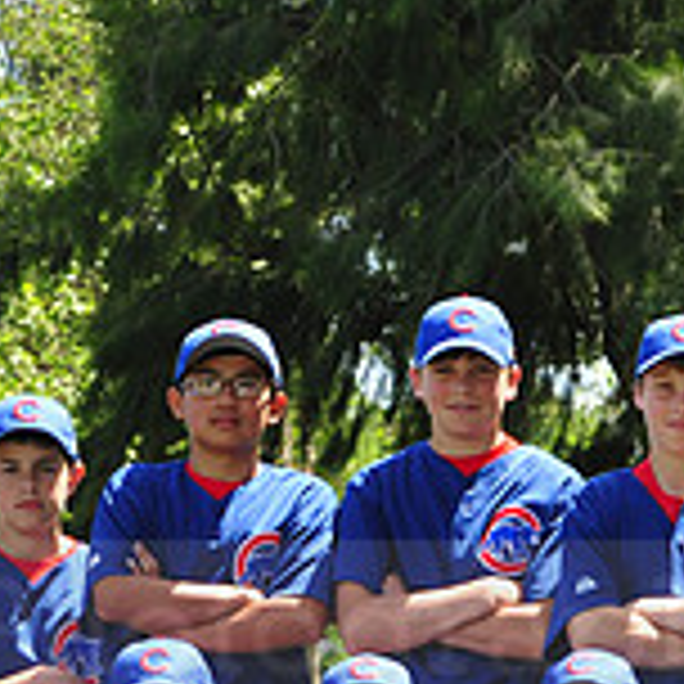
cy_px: 598
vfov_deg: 6.7
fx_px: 5790
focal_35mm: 259
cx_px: 261
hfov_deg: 6.8
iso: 200
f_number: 8
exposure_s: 1/160
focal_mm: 80
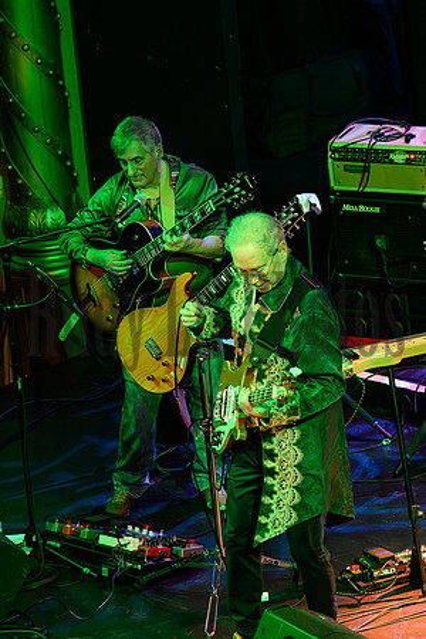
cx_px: 213
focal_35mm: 225
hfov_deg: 6.1
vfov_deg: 9.1
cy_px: 320
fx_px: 3993
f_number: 5.6
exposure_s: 1/250
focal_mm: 150
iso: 12800
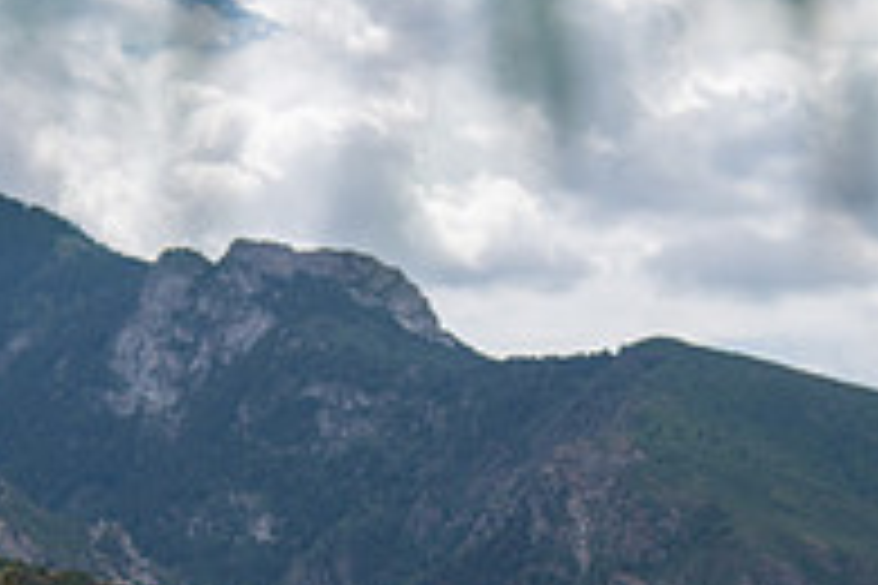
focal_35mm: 193
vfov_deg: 7.1
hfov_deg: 10.6
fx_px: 4707
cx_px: 274
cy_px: 586
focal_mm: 62
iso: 200
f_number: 4
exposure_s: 1/3200
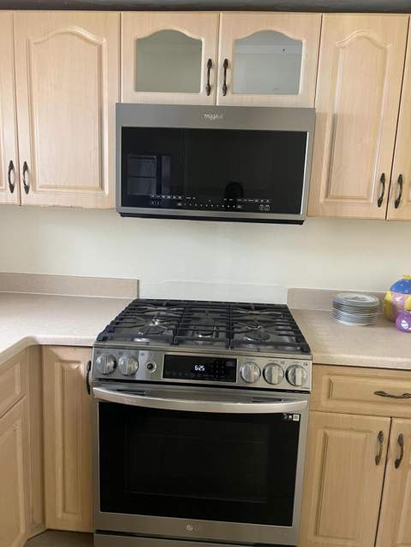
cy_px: 274
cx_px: 206
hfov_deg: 53.1
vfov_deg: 67.3
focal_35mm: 26
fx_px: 412
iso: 320
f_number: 1.5
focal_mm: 5.7
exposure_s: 1/60
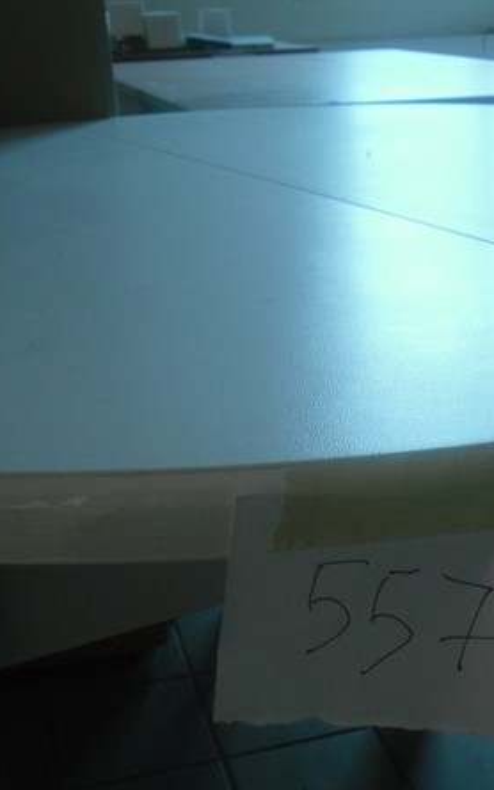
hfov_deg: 25.5
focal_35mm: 50
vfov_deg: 40.3
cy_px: 396
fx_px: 1077
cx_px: 373
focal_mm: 6.3
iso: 200
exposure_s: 1/22
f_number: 3
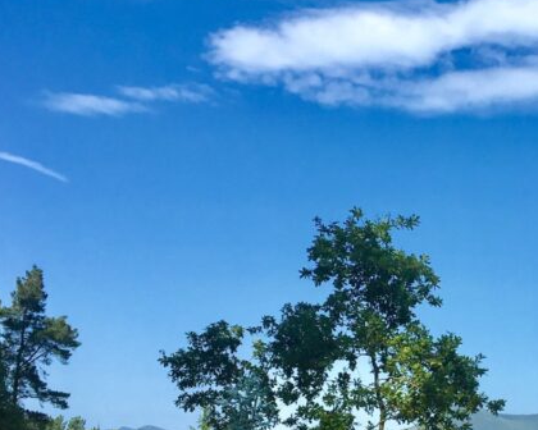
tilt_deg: +5.5
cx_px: 483
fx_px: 1099
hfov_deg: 26.6
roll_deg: -0.5
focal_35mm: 69
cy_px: 352
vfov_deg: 21.8
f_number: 2.2
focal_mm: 4.15
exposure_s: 1/1538
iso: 25
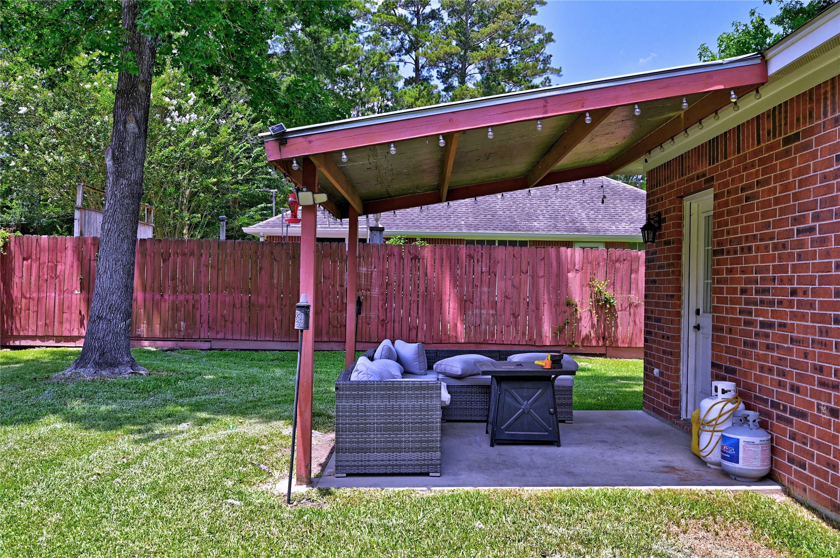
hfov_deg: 62.0
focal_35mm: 30
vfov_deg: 43.5
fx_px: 699
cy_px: 279
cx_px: 420
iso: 400
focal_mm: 30
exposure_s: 1/250
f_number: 8
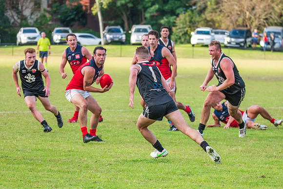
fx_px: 1871
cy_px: 97
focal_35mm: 238
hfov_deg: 8.6
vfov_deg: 5.8
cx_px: 154
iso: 1000
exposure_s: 1/1250
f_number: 5.6
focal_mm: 150
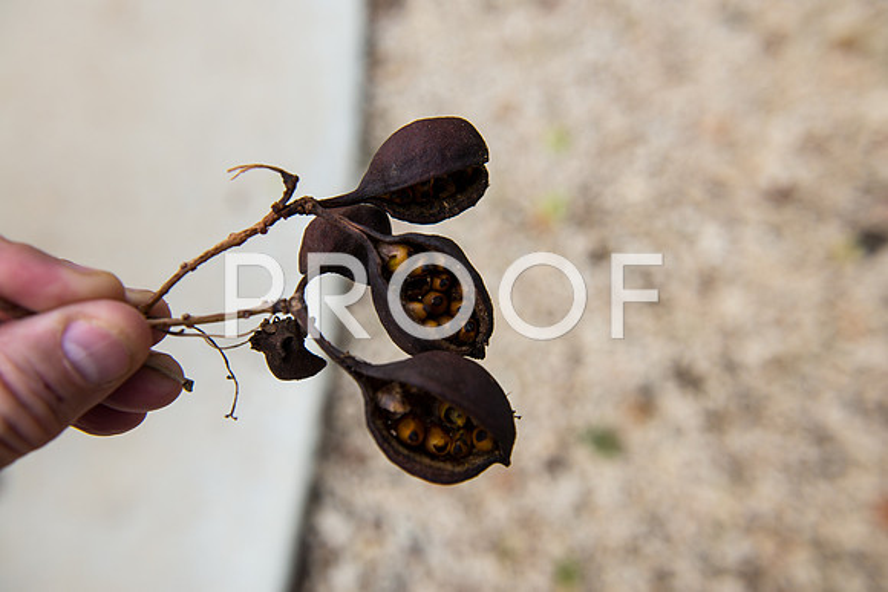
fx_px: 938
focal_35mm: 38
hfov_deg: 50.7
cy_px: 296
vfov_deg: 35.1
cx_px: 444
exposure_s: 1/320
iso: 100
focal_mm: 38
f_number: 3.5
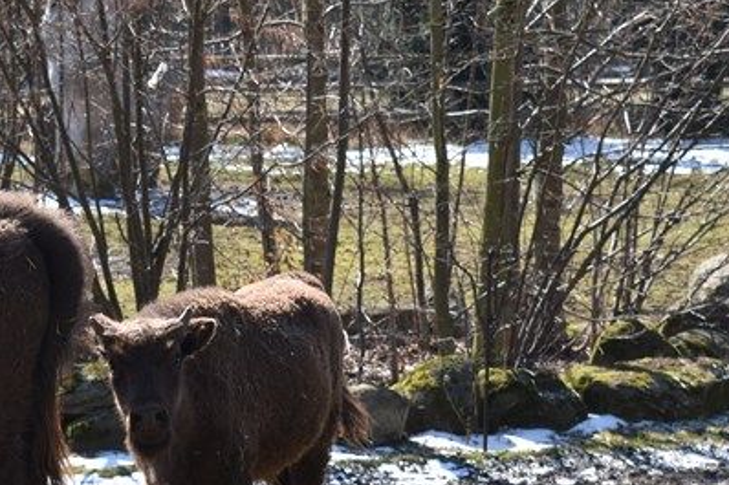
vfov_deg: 6.5
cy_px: 325
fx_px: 4297
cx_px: 201
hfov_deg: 9.7
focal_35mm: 212
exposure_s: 1/100
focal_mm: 55
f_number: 8
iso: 100
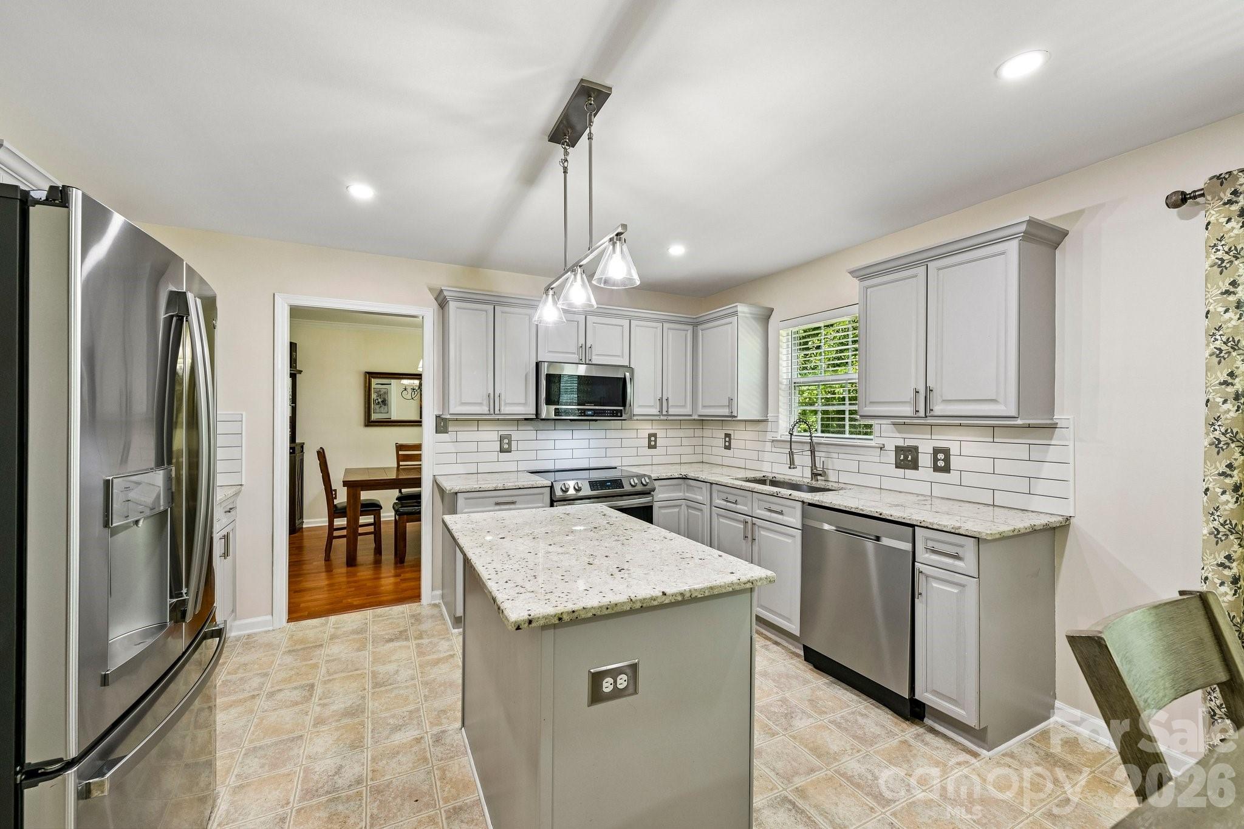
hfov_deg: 104.3
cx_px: 622
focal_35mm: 14
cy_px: 414
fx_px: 484
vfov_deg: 81.2
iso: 200
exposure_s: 1/15
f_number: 8
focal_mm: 14
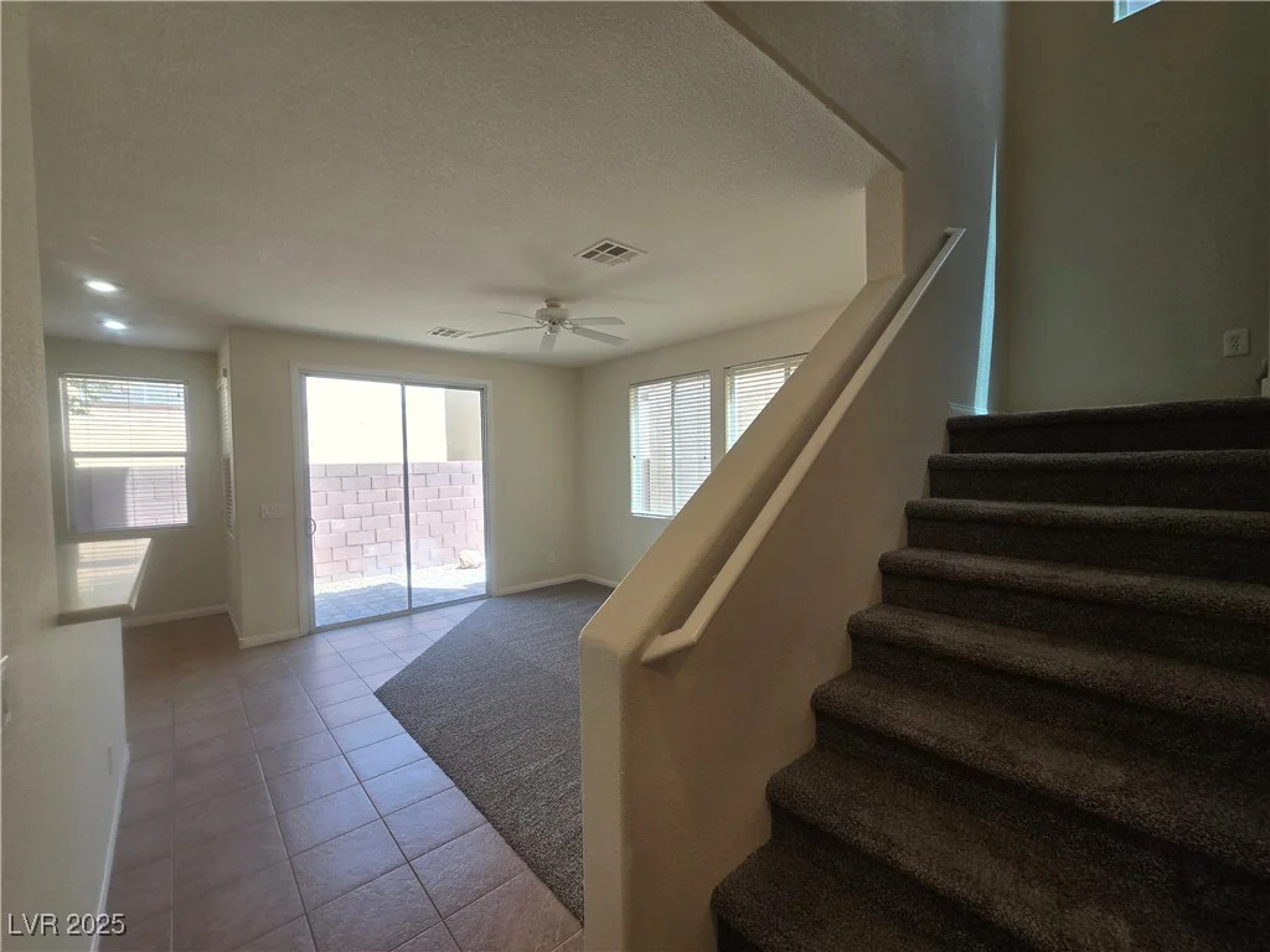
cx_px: 635
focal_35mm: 13
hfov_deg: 106.2
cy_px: 476
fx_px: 477
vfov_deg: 89.9
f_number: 2.2
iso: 64
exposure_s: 1/120
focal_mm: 2.2
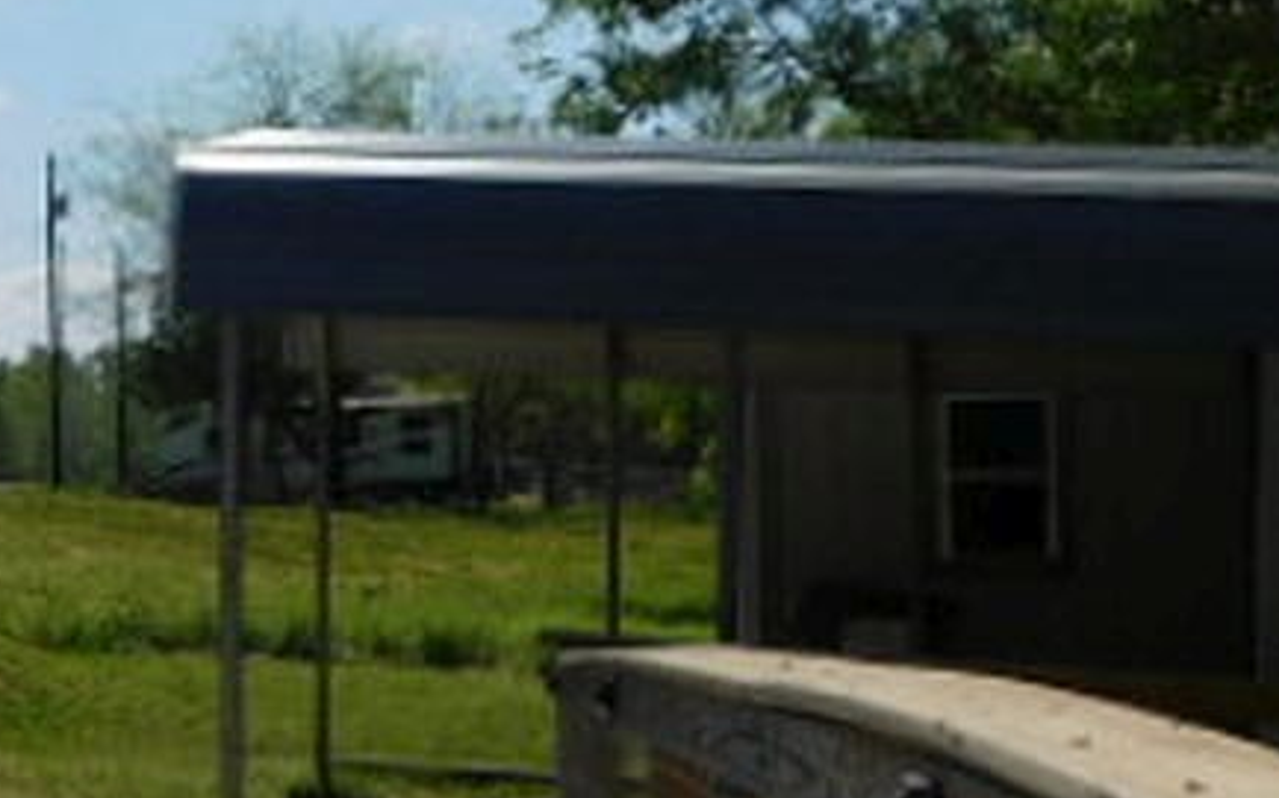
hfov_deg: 25.2
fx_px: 2614
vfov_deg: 17.3
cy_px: 542
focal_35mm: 75
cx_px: -189
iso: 125
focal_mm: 4.1
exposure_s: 1/800
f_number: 6
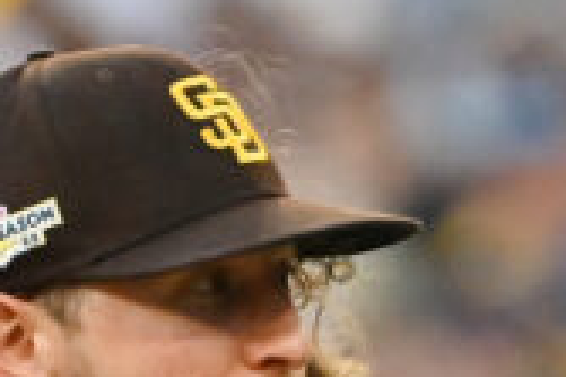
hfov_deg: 0.6
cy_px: 1066
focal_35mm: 3676
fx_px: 57737
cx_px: 298
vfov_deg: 0.4
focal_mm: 400
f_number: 4
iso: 2000
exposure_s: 1/2500
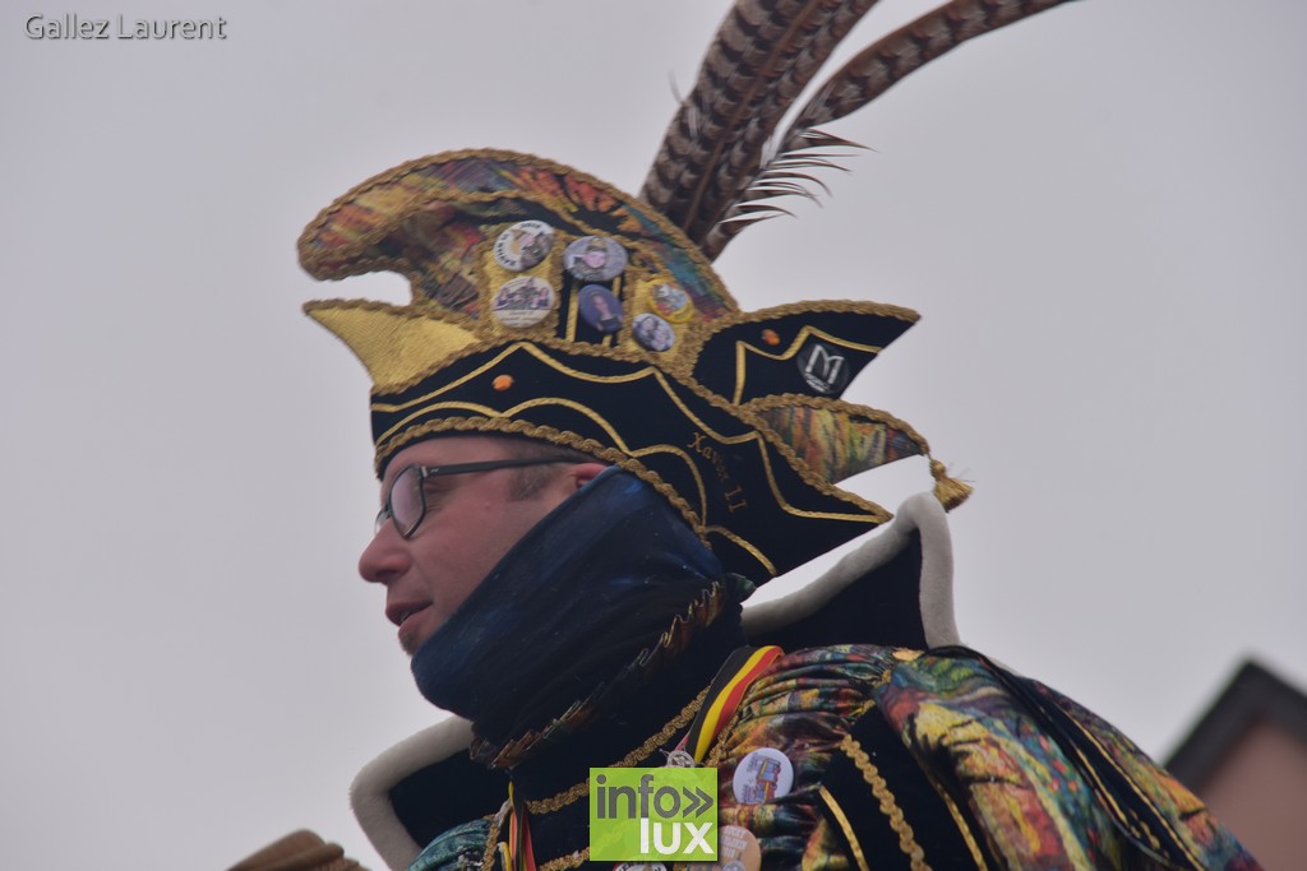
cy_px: 436
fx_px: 8169
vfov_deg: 6.1
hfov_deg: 9.1
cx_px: 654
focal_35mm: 225
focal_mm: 150
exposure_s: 1/160
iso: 320
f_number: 8
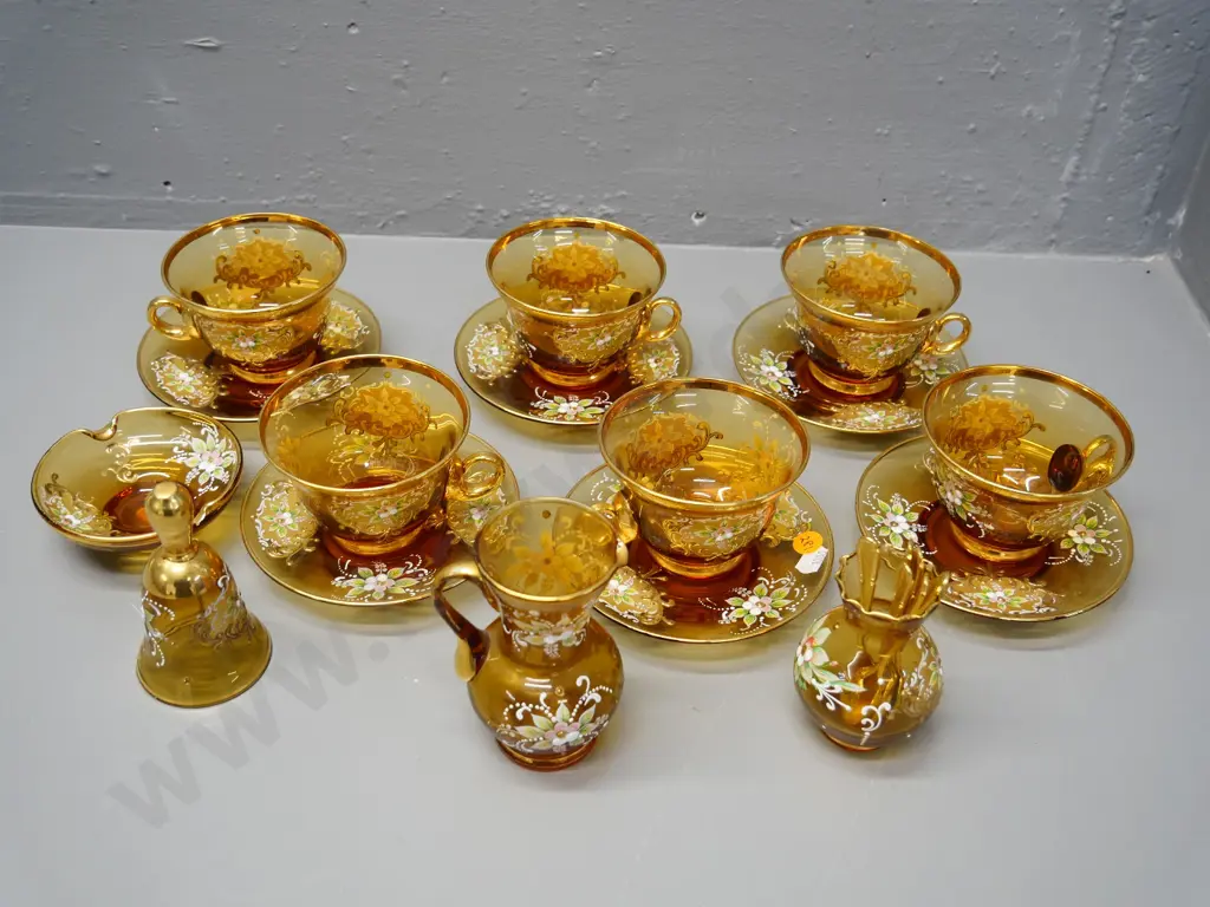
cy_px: 454
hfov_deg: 51.4
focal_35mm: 36
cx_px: 605
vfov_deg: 39.7
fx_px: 1258
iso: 400
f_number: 4.5
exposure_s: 1/25
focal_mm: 18
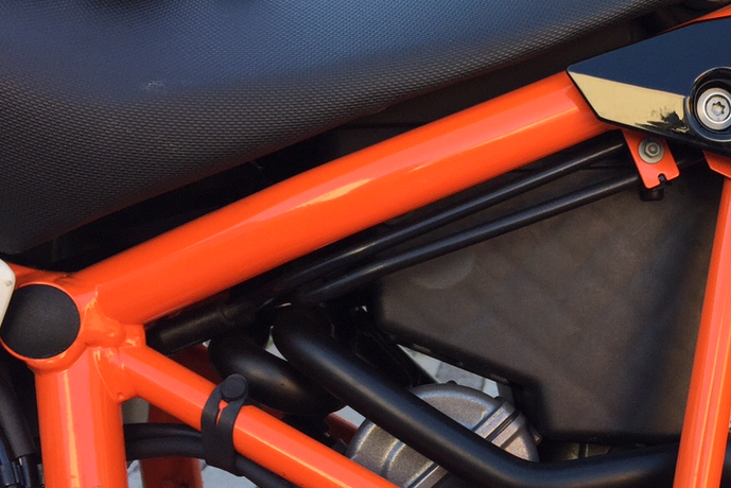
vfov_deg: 24.0
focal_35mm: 56
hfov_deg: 33.5
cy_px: 352
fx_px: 1138
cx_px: 673
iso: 32
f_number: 2.2
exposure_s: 1/183
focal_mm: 4.15
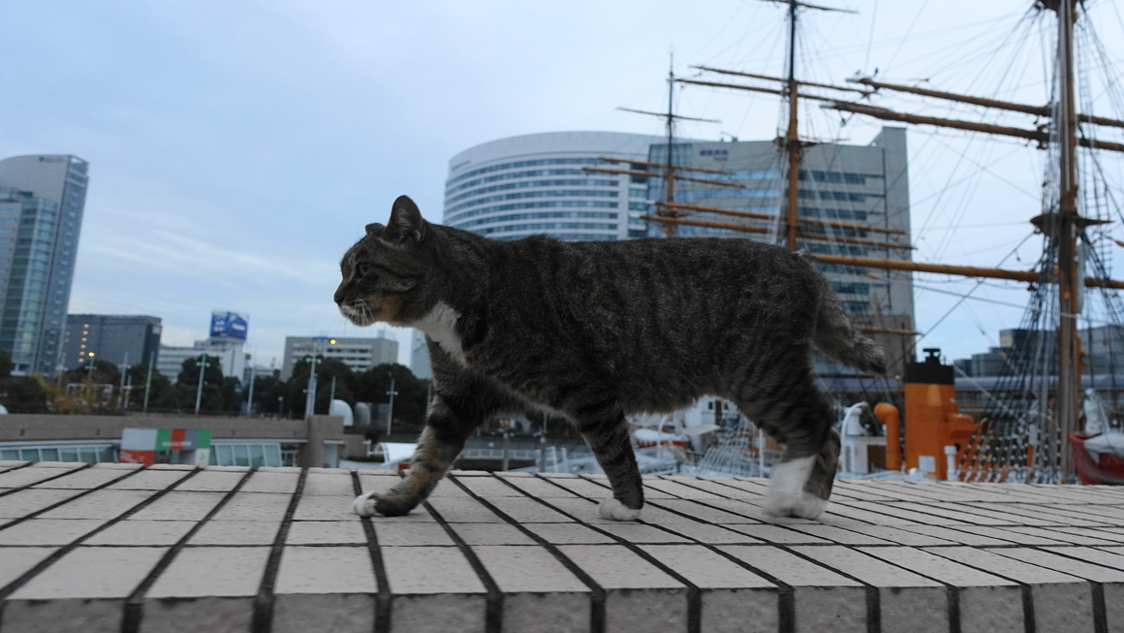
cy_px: 266
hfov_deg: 71.9
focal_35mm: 26
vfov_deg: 44.3
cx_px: 566
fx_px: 775
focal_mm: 8.8
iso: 500
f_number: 2.8
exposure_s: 1/160
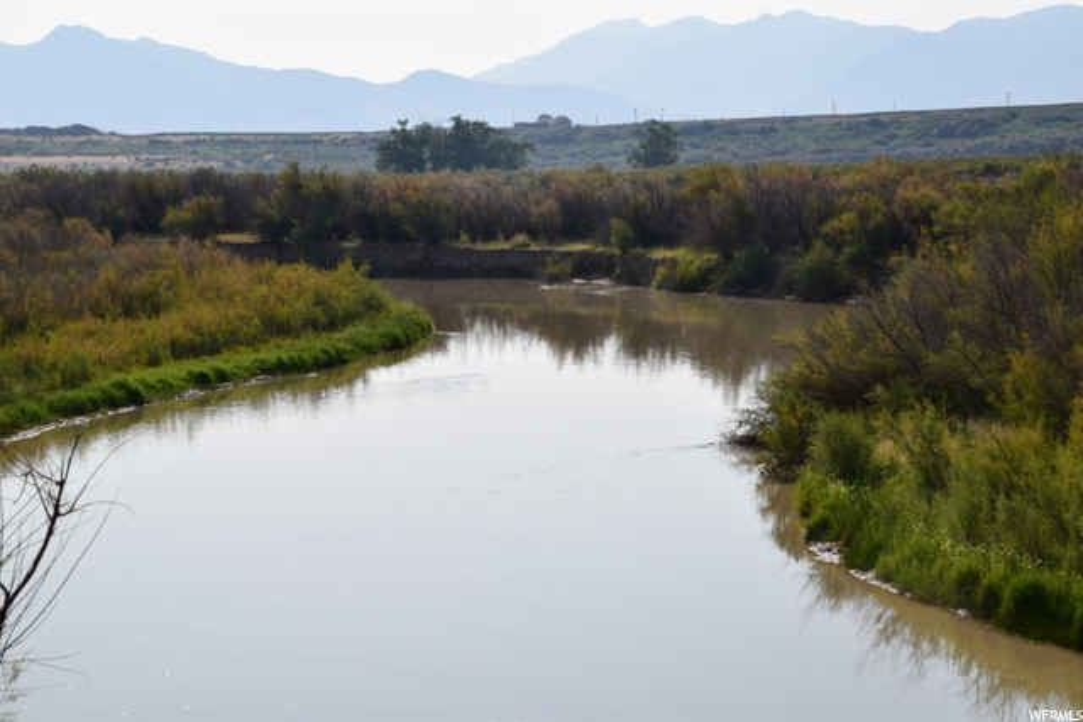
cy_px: 361
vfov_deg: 15.2
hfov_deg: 22.6
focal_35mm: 90
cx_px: 542
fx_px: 2708
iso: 220
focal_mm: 60
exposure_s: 1/500
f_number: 11
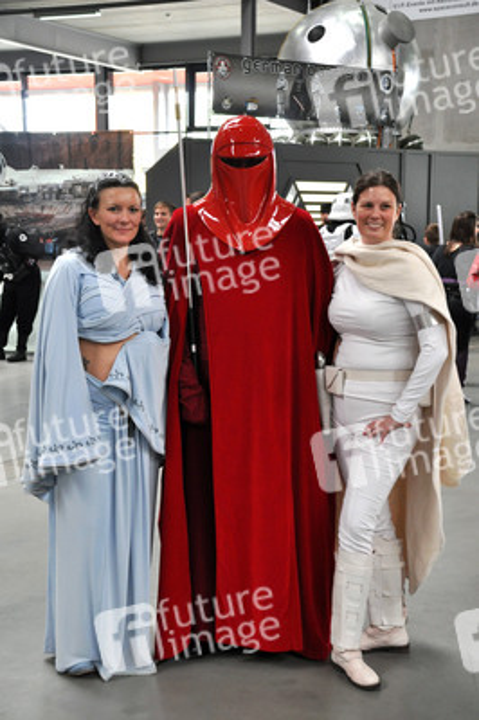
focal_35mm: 57
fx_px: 1140
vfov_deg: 35.1
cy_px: 360
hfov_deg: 23.7
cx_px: 240
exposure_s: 1/60
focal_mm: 38
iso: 800
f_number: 4.5
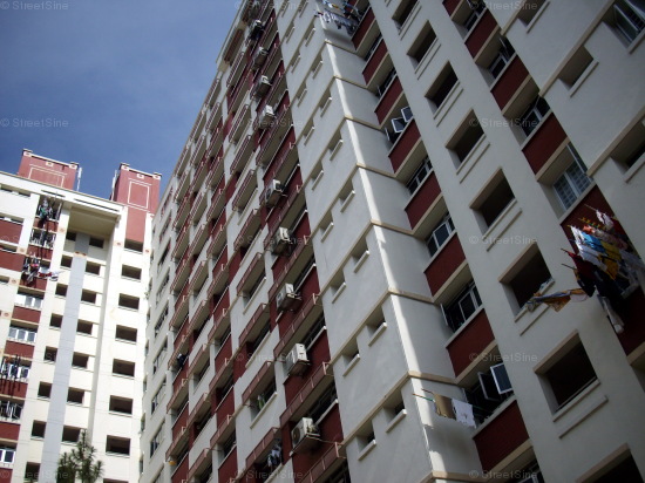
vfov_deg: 38.6
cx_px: 322
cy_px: 242
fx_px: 689
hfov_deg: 50.2
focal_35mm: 37
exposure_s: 1/500
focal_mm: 6.2
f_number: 5.6
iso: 80
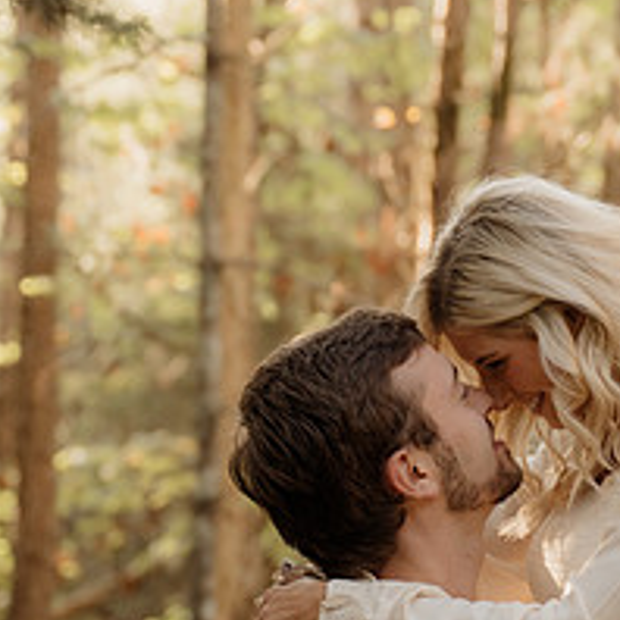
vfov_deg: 10.0
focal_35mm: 174
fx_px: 3526
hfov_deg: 10.0
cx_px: 438
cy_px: 385
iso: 500
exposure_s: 1/125
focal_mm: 60
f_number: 2.8
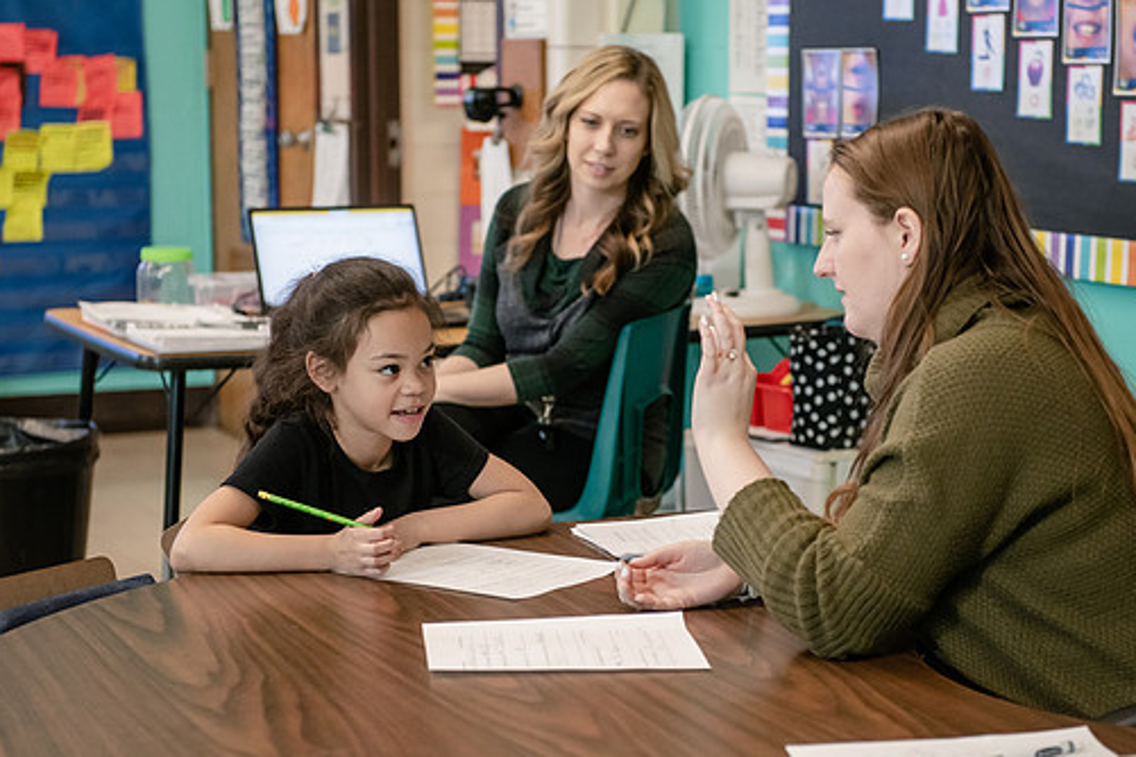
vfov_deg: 16.9
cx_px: 612
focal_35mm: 81
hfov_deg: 25.1
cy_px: 380
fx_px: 2556
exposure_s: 1/200
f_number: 3.5
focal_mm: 70
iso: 2000
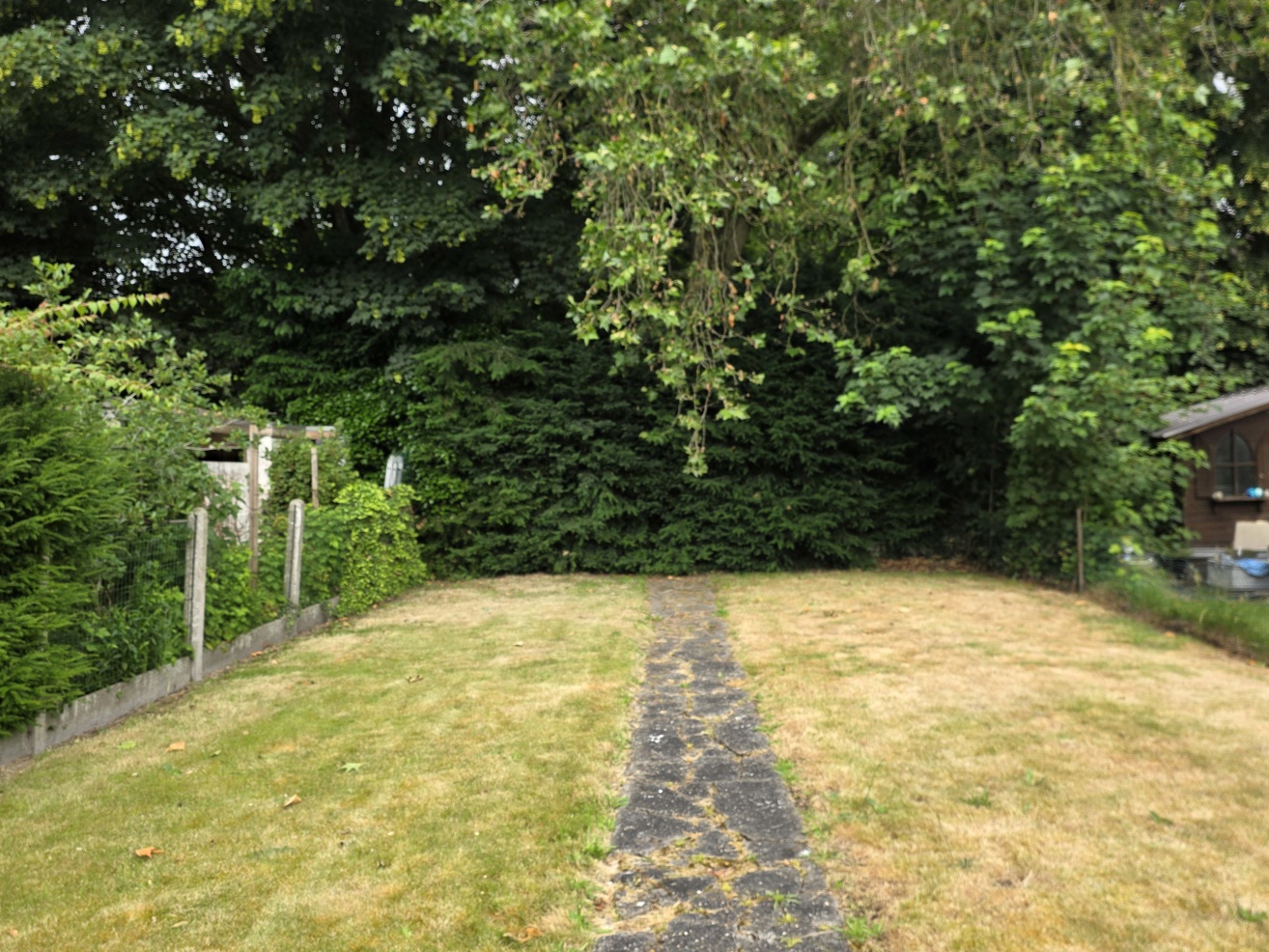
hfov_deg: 63.4
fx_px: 1027
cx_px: 625
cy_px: 484
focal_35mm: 28
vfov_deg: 49.8
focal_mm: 6.3
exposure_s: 1/359
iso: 32
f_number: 1.7
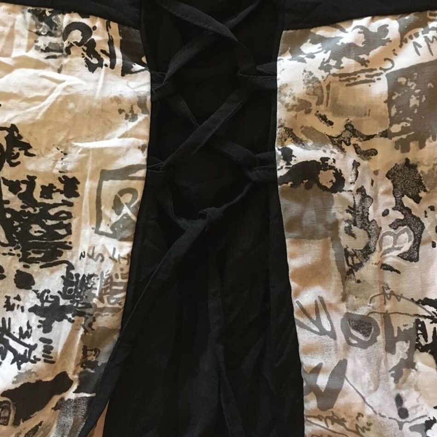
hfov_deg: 46.0
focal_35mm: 36
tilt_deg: -85.8
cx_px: 223
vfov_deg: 45.6
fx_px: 514
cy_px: 160
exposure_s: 1/17
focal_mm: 4.15
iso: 320
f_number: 2.2
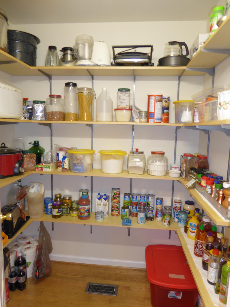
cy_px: 154
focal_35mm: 24
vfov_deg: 71.6
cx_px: 115
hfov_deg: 56.8
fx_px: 213
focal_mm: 4.3
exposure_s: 1/4
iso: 100
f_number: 3.3
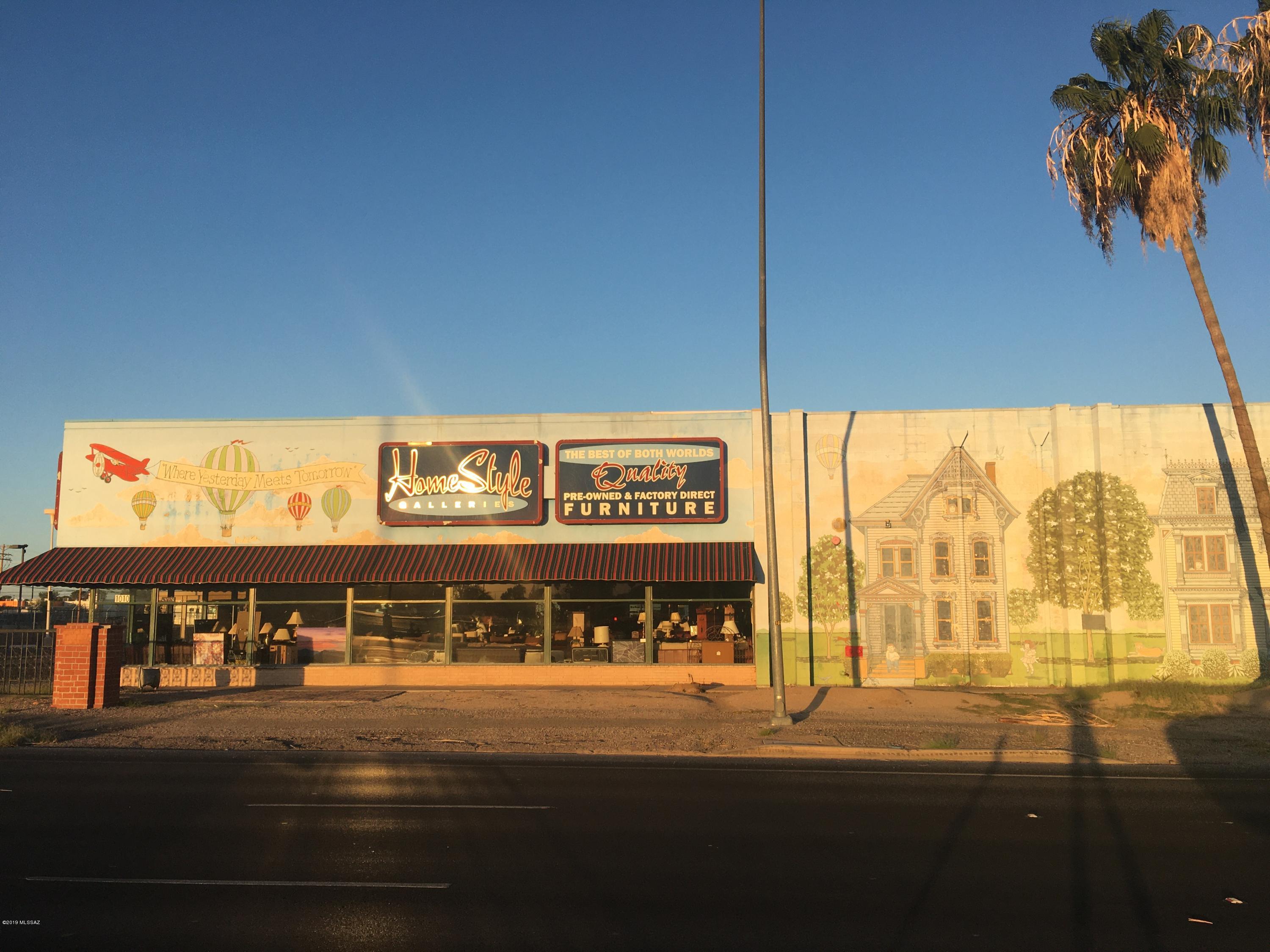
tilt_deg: +7.5
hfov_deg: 61.7
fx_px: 1064
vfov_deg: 48.2
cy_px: 476
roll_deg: -0.6
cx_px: 635
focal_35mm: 29
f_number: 2.2
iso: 25
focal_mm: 4.15
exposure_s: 1/810
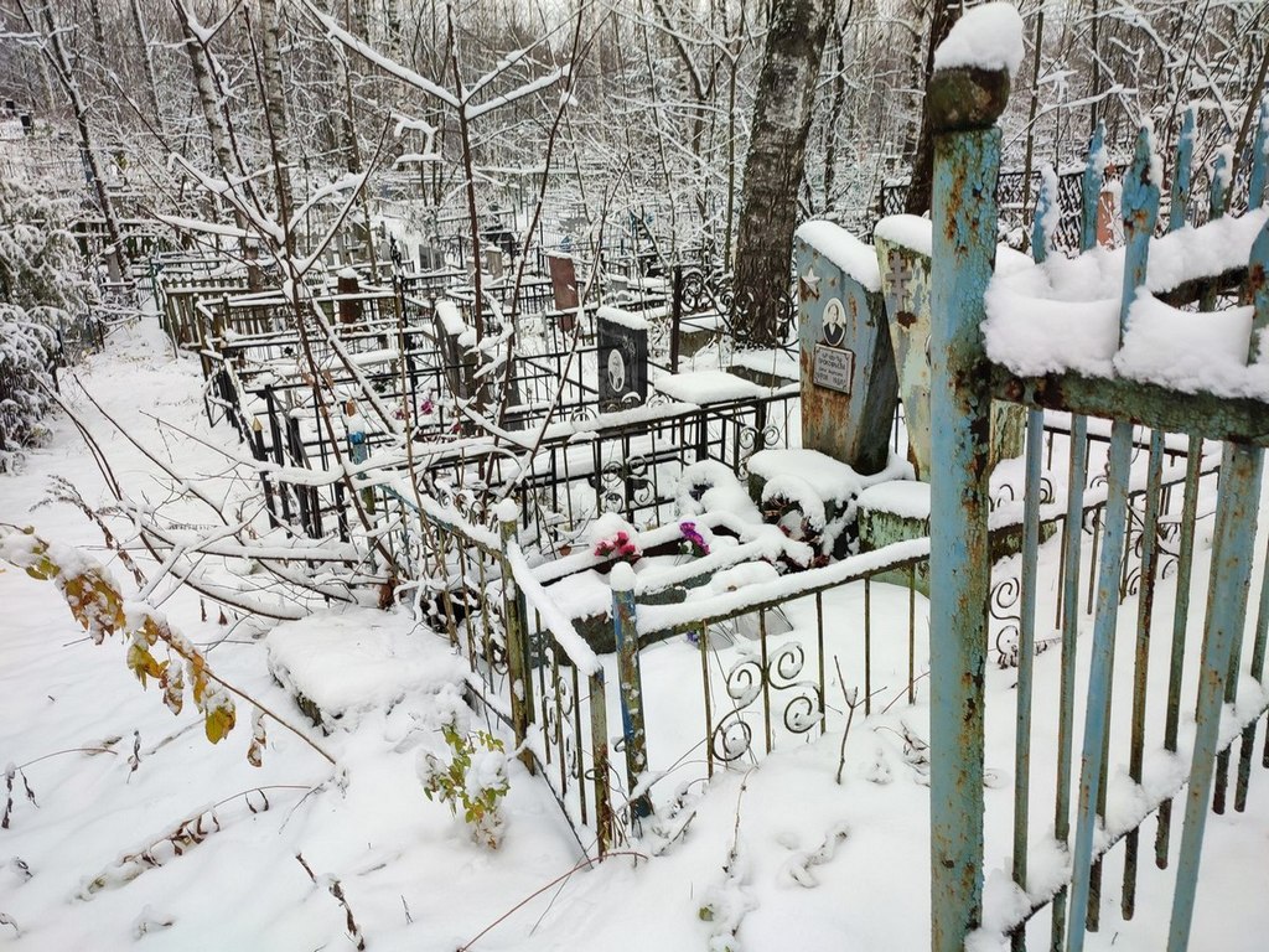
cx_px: 634
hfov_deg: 69.4
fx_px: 916
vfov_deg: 54.9
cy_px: 476
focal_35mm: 25
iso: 51
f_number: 1.9
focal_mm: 6.04
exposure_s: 1/50
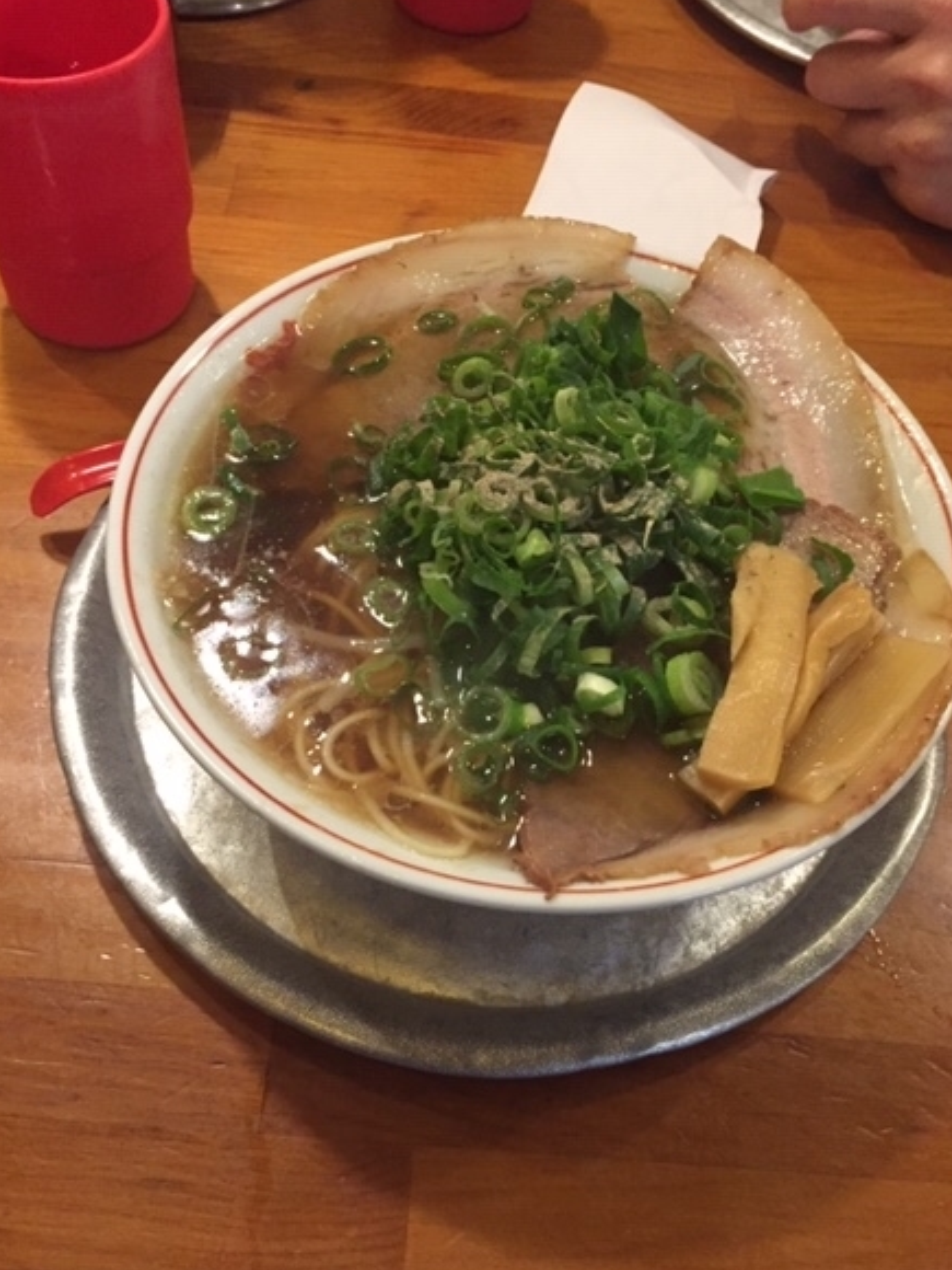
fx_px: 1173
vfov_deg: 56.8
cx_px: 497
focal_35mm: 32
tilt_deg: -57.9
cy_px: 655
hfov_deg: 44.1
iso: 250
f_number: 2.2
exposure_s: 1/30
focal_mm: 4.15
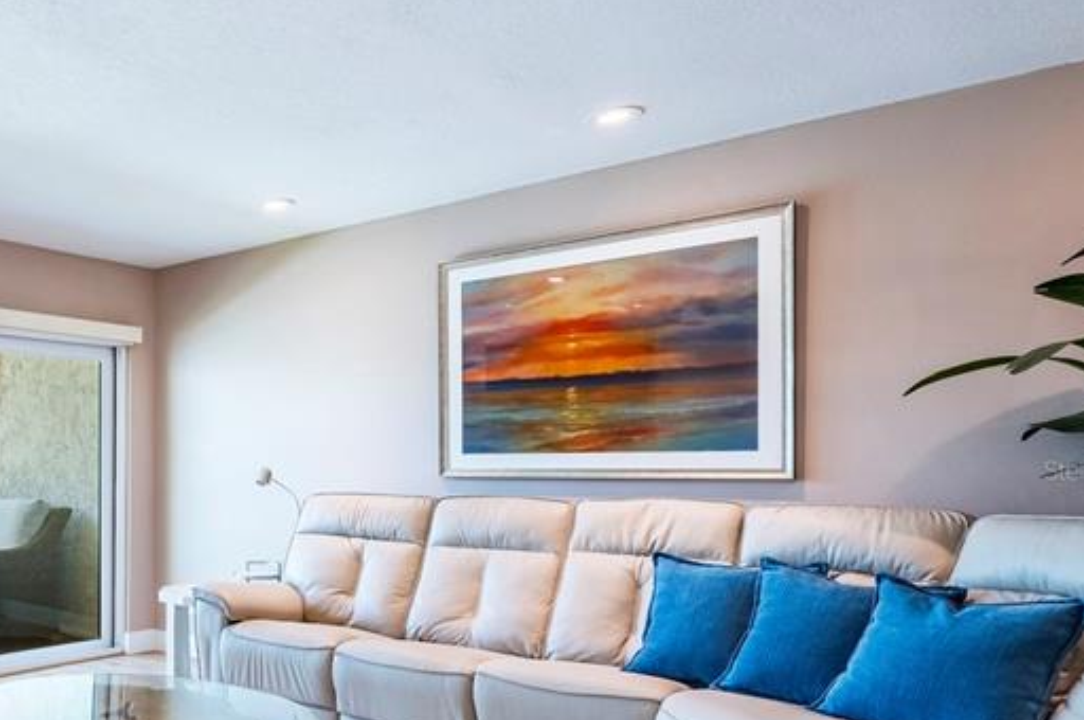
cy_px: 470
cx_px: 82
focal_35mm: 31
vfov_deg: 41.8
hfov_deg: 52.1
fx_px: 932
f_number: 8
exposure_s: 1/200
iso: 250
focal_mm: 15.5
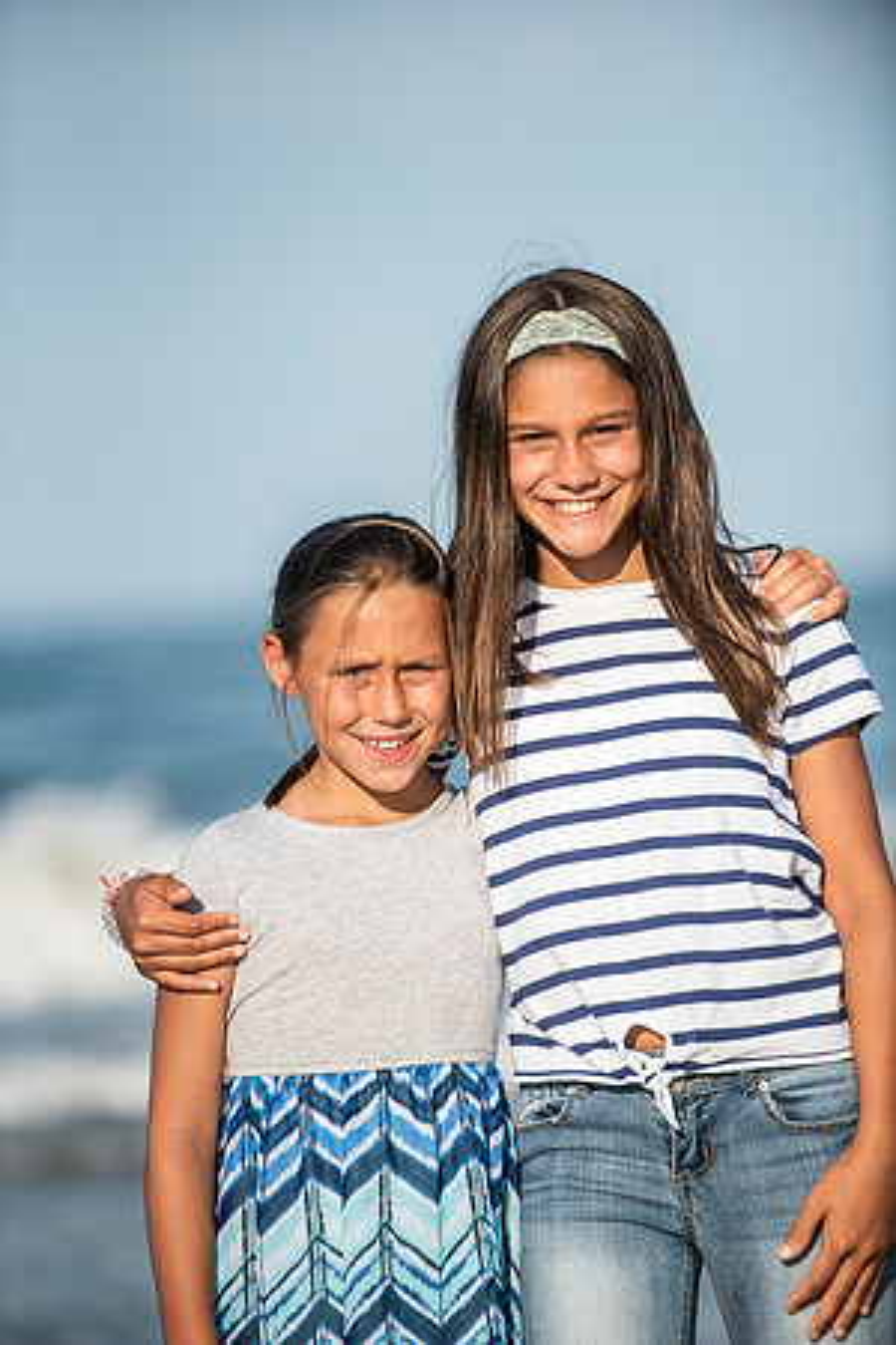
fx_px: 7466
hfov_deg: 6.9
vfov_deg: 10.3
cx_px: 448
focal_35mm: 200
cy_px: 672
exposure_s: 1/4000
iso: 250
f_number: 3.5
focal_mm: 200
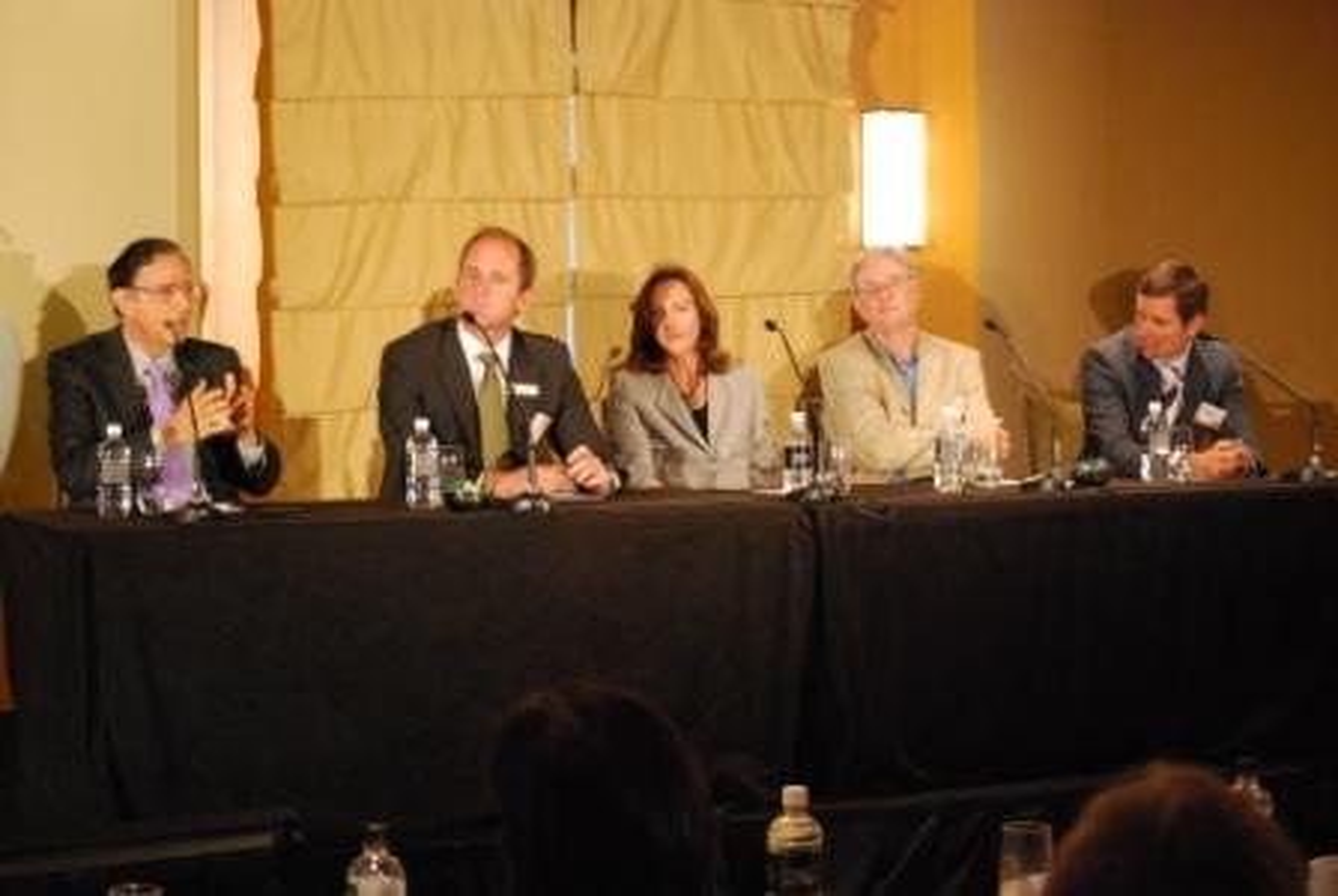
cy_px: 448
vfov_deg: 16.6
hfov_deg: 24.6
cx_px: 669
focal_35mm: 82
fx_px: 3070
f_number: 4
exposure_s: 1/25
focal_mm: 55
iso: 1600
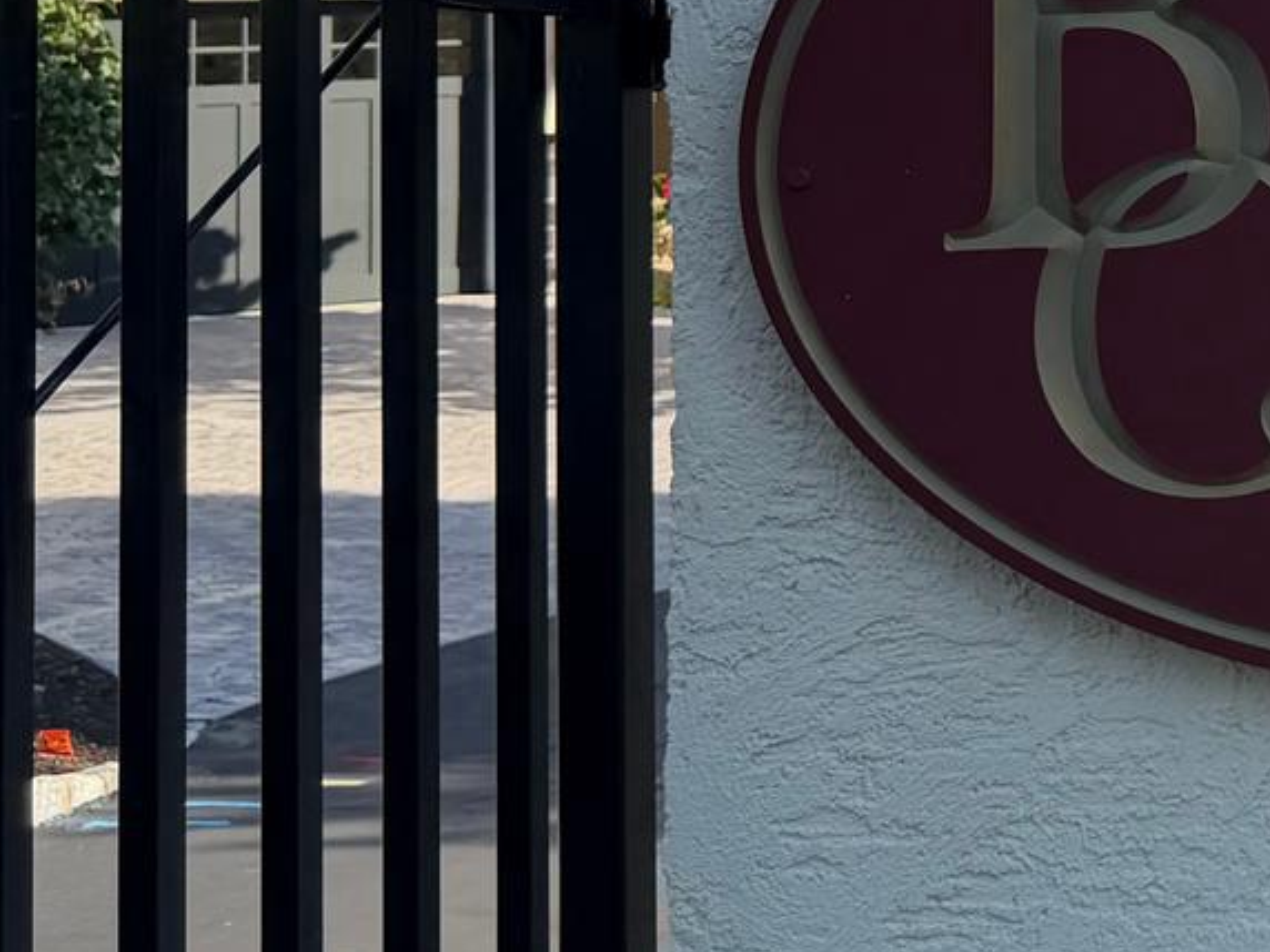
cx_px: 1776
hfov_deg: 20.3
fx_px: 3155
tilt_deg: +4.0
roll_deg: +2.1
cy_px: -193
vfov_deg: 16.5
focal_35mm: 86
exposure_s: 1/2299
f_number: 1.78
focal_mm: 6.76
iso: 80
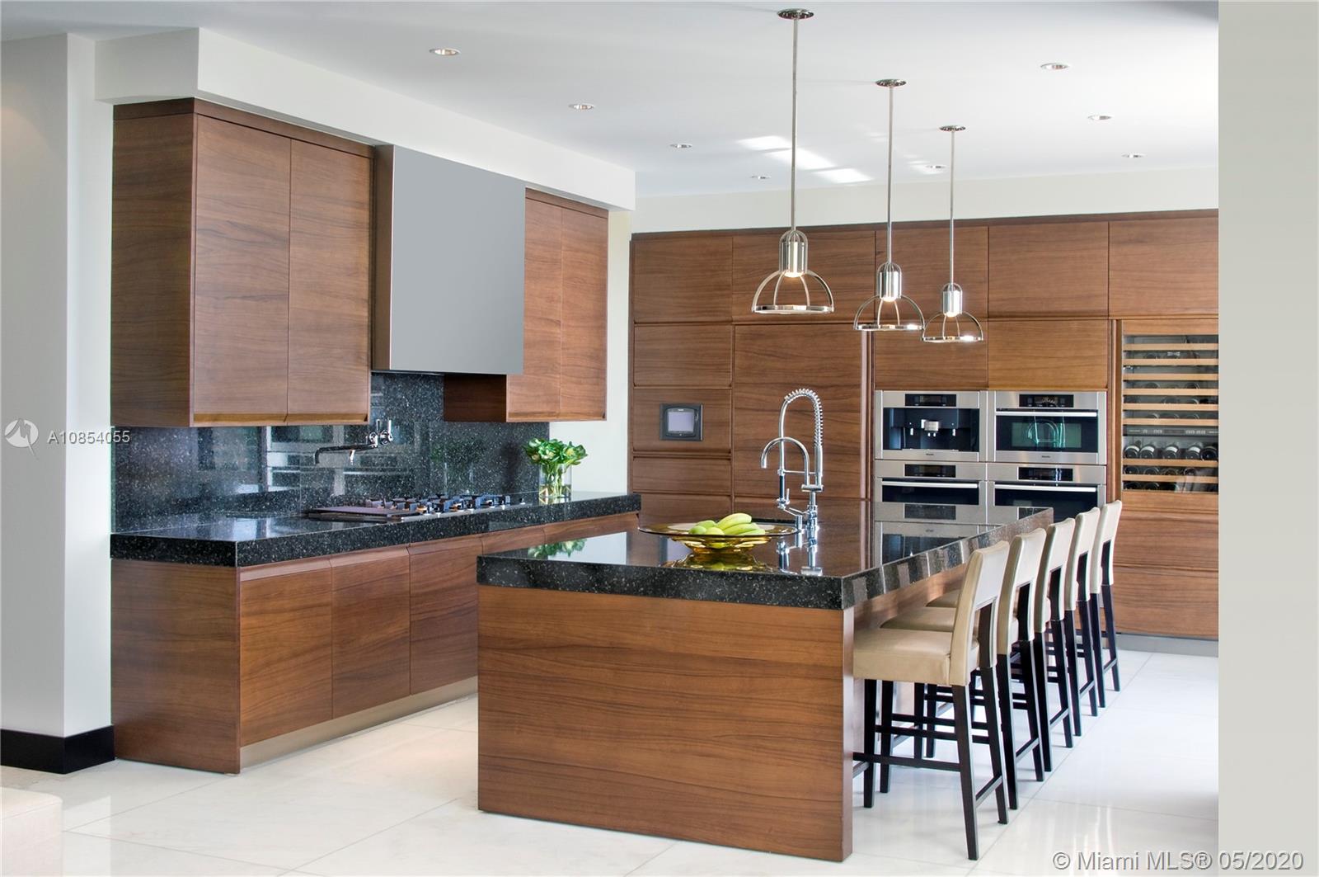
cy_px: 438
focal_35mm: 35
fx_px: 1281
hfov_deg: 54.5
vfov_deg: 37.8
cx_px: 660
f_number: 18
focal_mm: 35
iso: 1000
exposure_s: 1/8
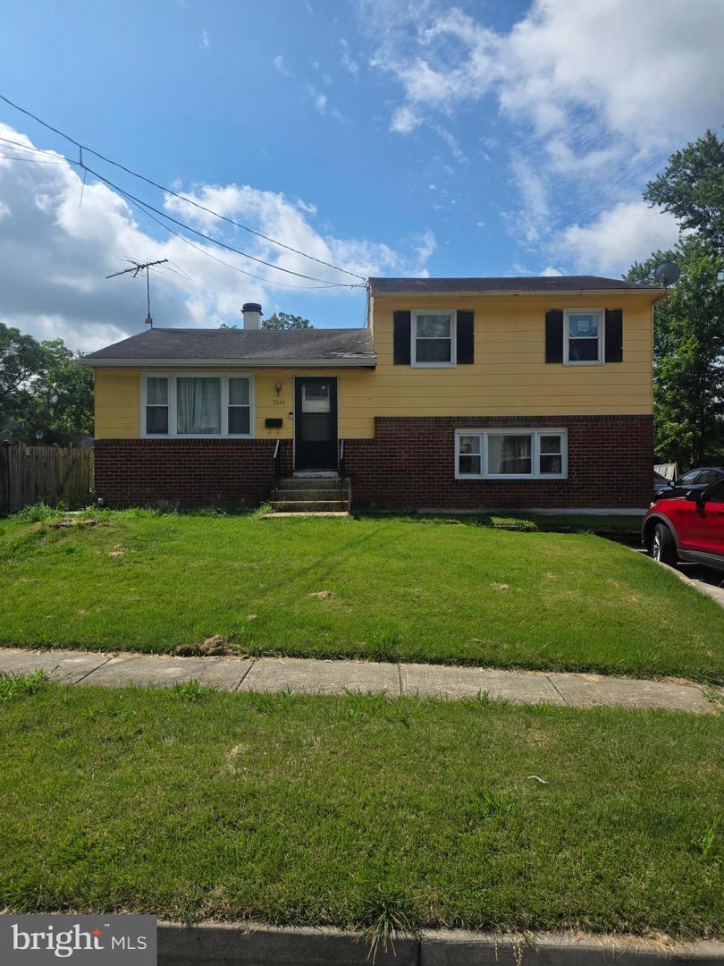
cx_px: 362
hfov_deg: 58.9
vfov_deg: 73.9
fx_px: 641
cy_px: 483
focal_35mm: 23
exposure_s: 1/7944
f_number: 1.7
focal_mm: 6.25
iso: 80
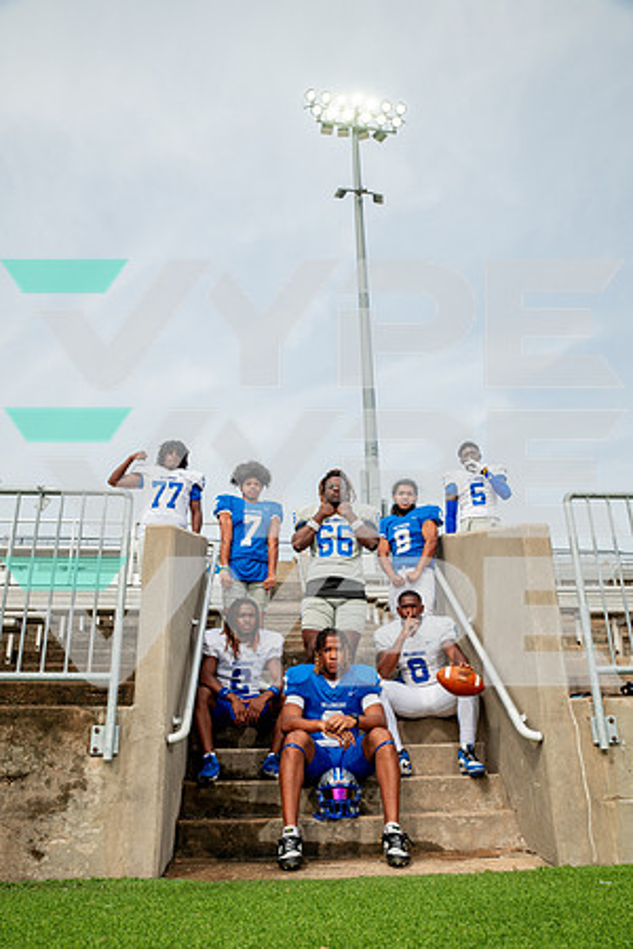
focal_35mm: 30
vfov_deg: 61.9
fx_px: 791
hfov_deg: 43.6
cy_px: 474
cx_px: 316
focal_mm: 30
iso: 125
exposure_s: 1/320
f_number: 7.1
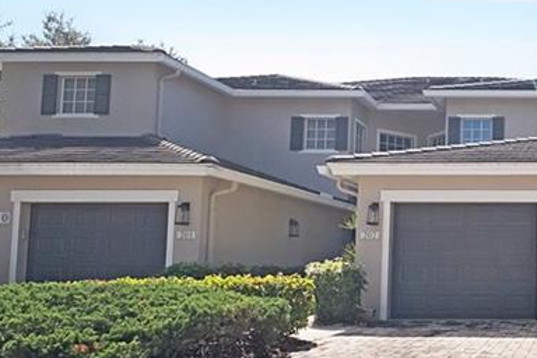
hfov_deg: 39.1
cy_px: 235
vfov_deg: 33.1
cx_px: 600
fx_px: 597
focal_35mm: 40
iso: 1250
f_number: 7.1
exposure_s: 1/1700
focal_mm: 10
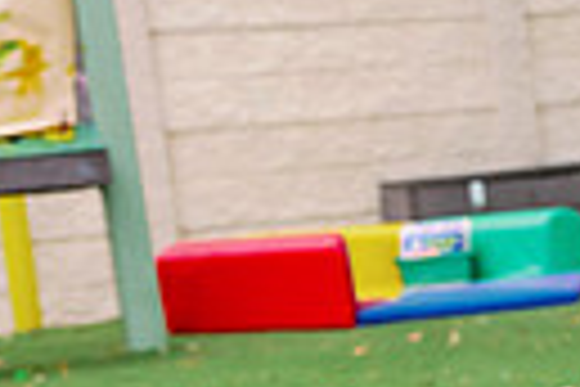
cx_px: 1048
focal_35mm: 108
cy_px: 371
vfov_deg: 12.6
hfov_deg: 16.0
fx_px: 1740
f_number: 4
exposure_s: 1/800
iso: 500
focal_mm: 24
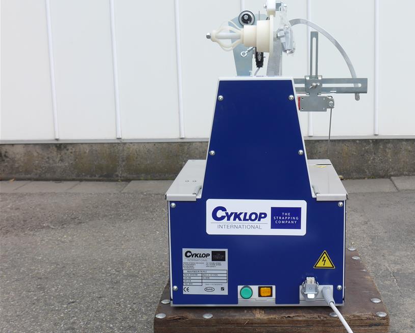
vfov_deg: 28.1
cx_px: 260
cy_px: 139
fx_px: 663
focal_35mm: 54
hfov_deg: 34.5
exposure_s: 1/250
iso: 160
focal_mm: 22
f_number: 7.1
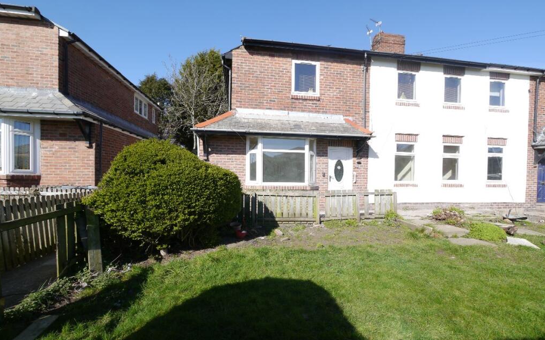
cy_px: 176
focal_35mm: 15
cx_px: 274
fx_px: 223
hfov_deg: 101.5
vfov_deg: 74.7
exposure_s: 1/320
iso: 160
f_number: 6.3
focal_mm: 7
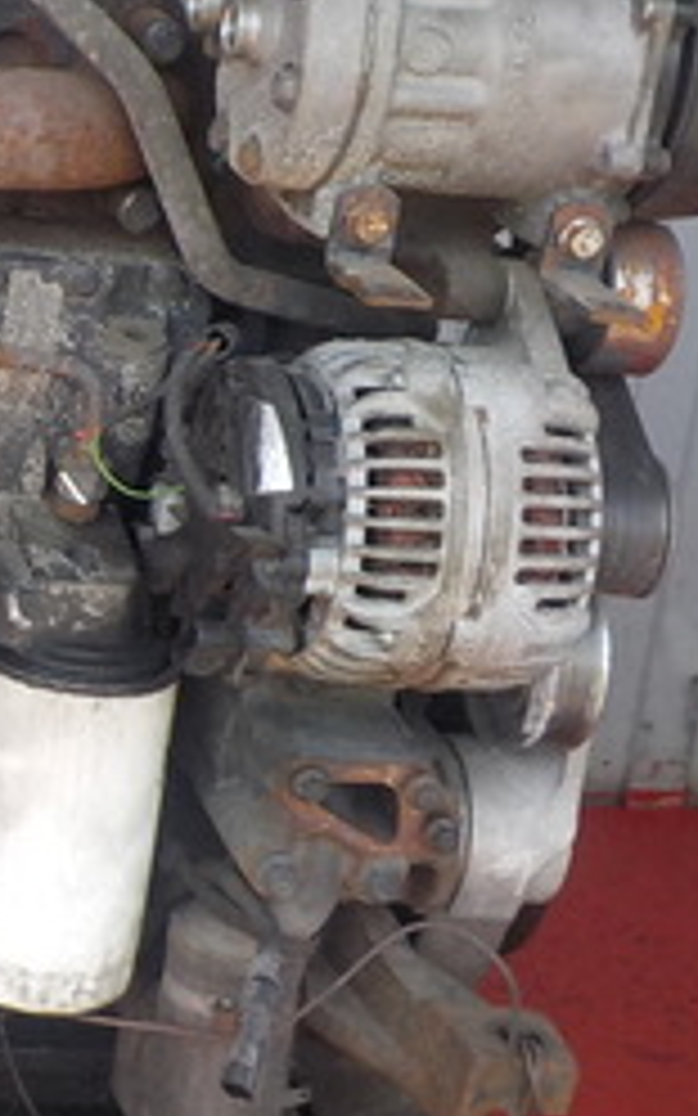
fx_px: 2496
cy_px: 486
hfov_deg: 14.4
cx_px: -464
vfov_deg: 25.2
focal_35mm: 82
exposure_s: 1/125
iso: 125
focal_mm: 4.1
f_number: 3.3
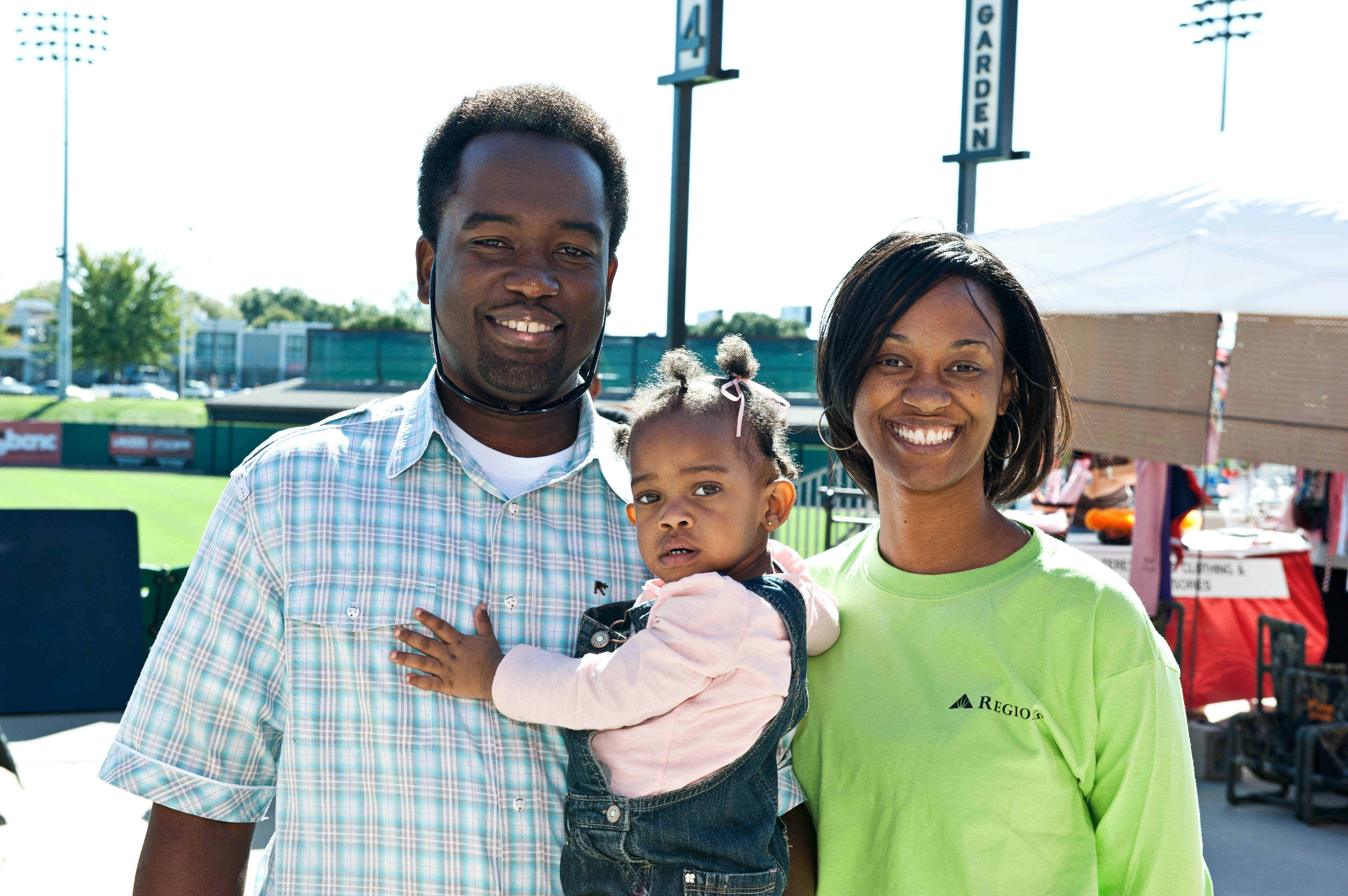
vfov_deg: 21.9
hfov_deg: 32.4
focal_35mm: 62
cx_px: 674
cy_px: 448
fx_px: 2320
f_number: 9
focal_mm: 62
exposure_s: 1/200
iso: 400
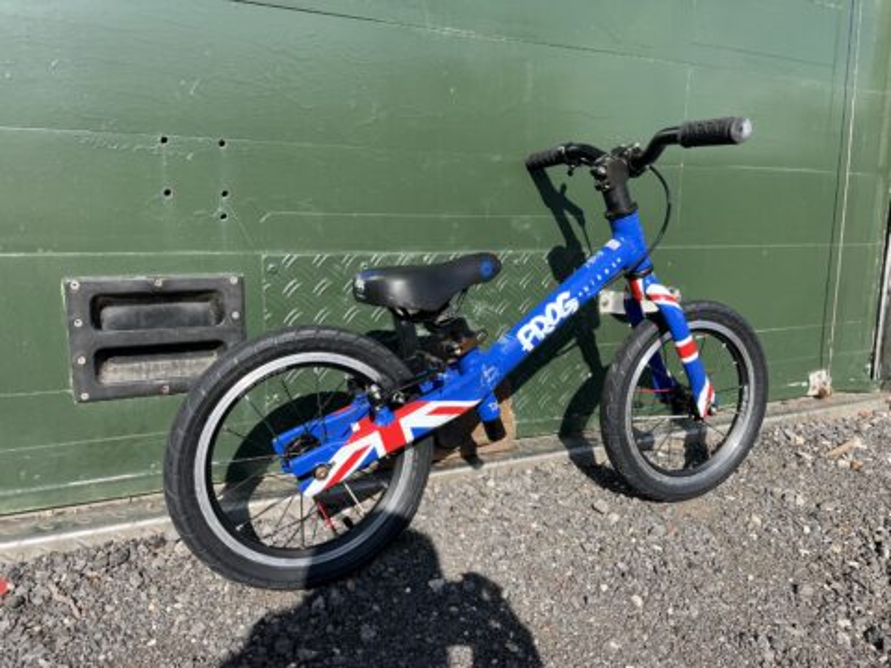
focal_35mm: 26
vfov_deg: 53.1
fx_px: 669
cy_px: 334
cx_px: 446
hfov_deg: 67.3
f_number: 1.6
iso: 50
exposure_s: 1/1748
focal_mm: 5.1
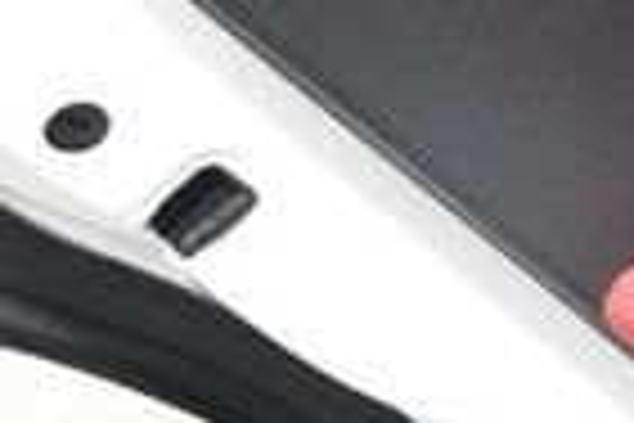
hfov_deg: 12.0
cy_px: -14
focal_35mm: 154
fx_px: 2712
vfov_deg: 8.9
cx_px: 1223
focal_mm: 23
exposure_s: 1/160
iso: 100
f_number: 5
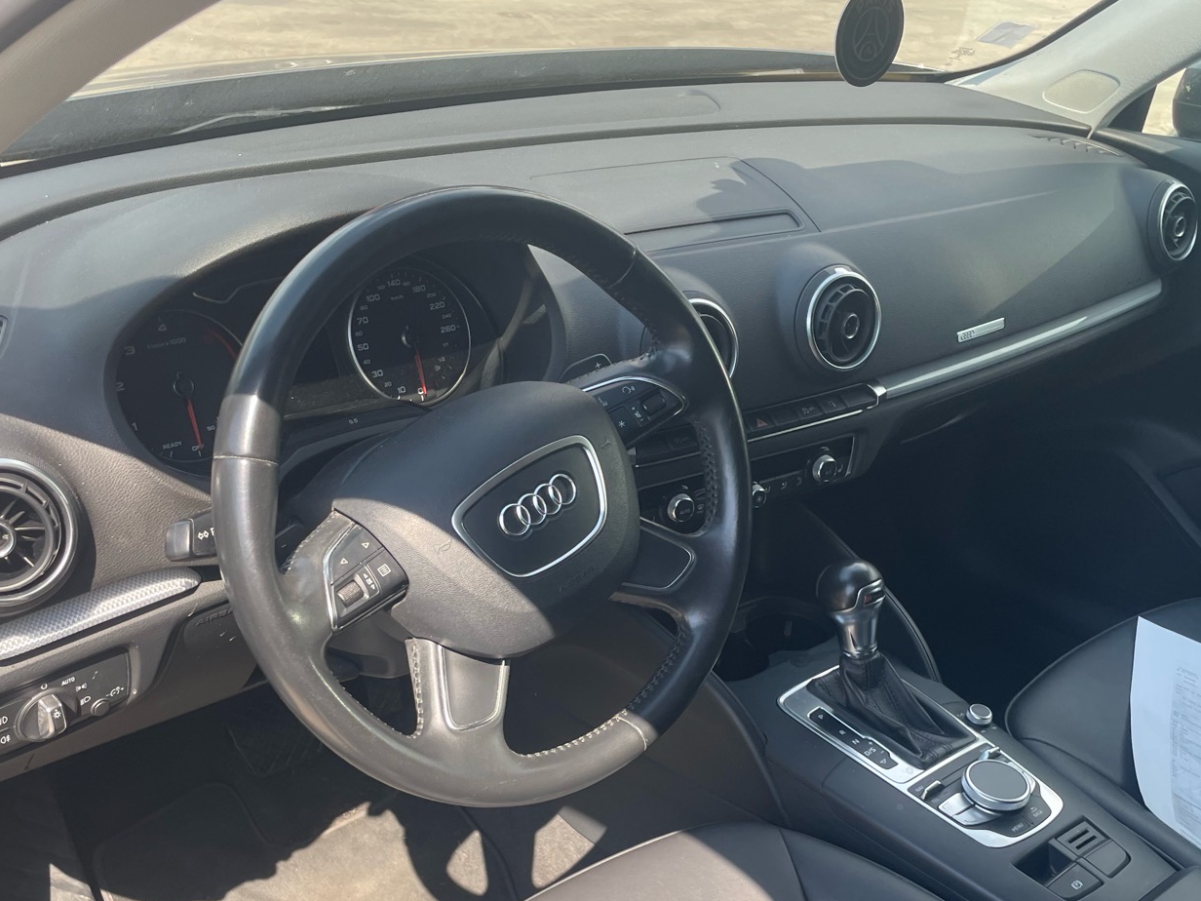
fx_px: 1318
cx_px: 631
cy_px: 614
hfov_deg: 49.0
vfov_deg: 37.2
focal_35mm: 38
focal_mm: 4.2
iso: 32
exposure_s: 1/321
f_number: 1.6
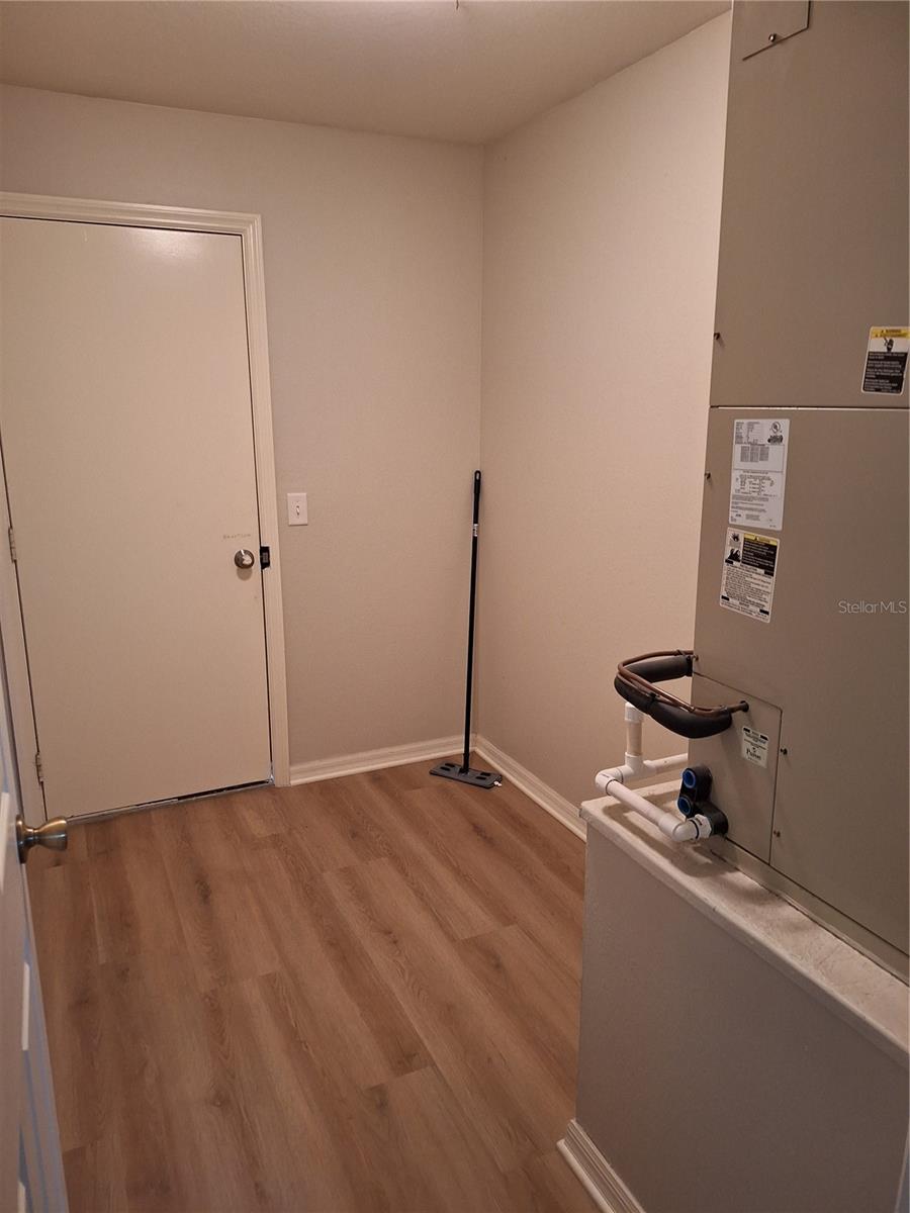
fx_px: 806
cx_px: 455
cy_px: 606
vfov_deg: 73.9
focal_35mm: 23
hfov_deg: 58.9
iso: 250
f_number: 1.8
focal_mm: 5.54
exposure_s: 1/30
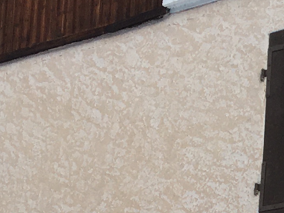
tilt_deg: +6.2
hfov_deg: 11.2
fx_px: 1362
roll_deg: -2.7
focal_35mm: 166
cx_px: 482
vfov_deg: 8.3
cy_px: 503
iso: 25
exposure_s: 1/238
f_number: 2.2
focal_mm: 4.15
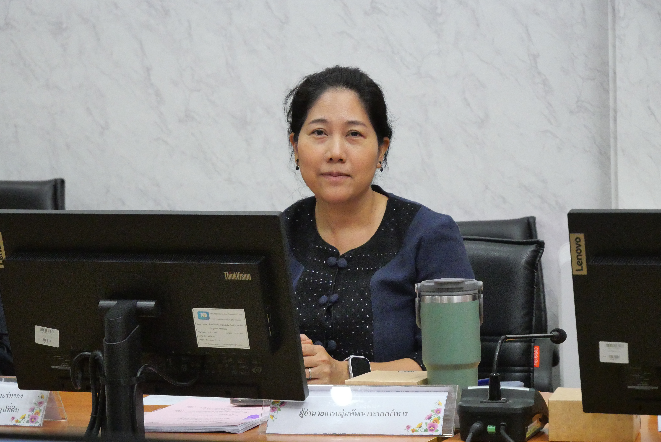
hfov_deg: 16.5
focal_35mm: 124
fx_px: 2278
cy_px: 221
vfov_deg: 11.1
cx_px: 330
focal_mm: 60
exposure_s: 1/125
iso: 6400
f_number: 5.6
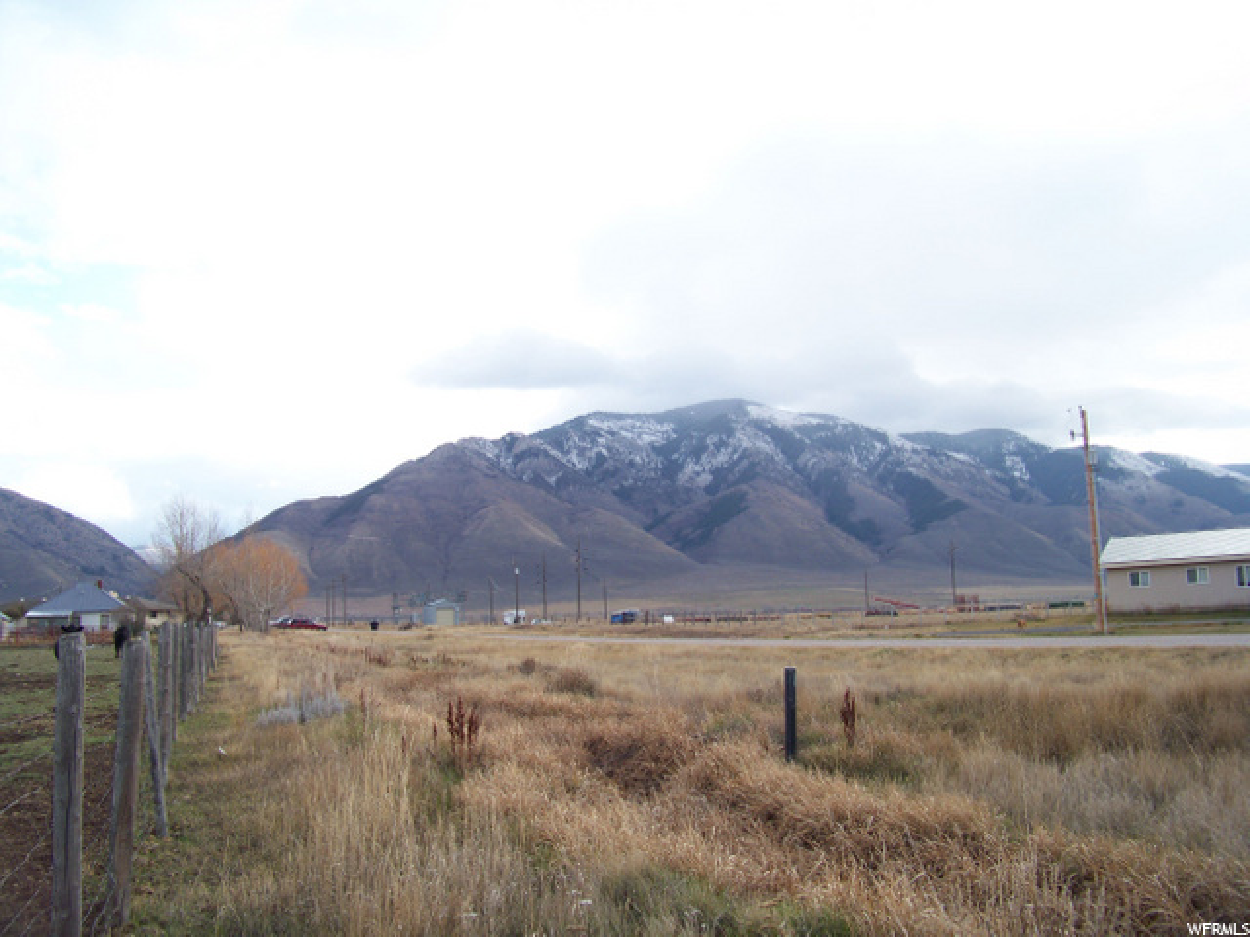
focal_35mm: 33
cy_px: 468
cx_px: 625
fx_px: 1192
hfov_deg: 55.4
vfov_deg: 42.9
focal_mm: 5.85
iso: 64
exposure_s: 1/320
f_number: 2.8
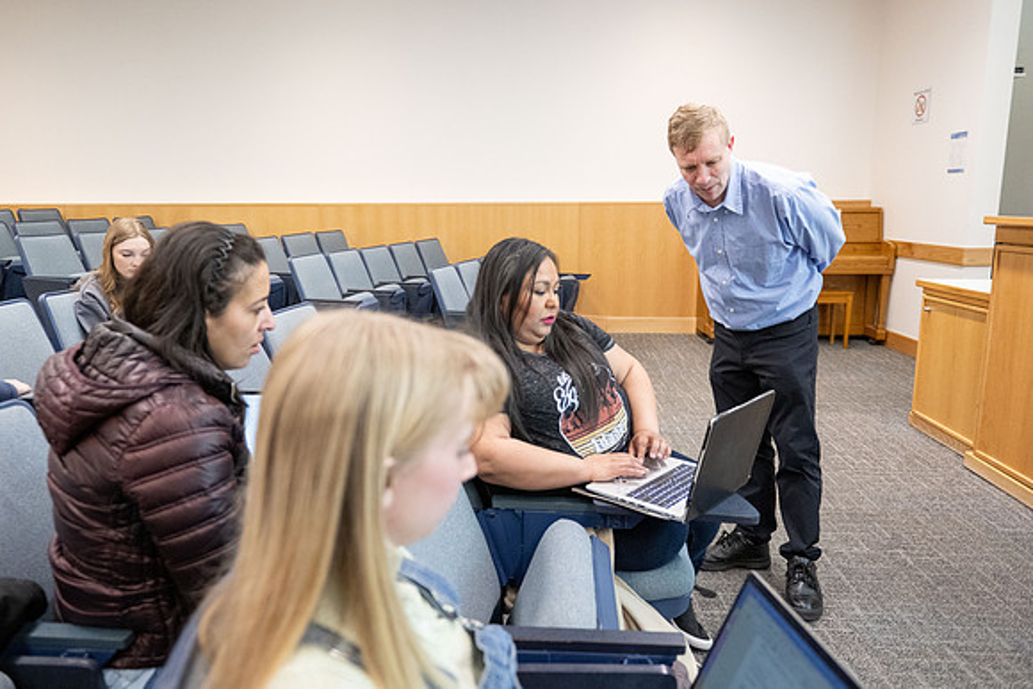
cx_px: 481
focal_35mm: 27
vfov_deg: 48.4
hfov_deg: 67.8
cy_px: 339
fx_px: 767
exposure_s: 1/200
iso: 3200
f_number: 2.8
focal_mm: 24
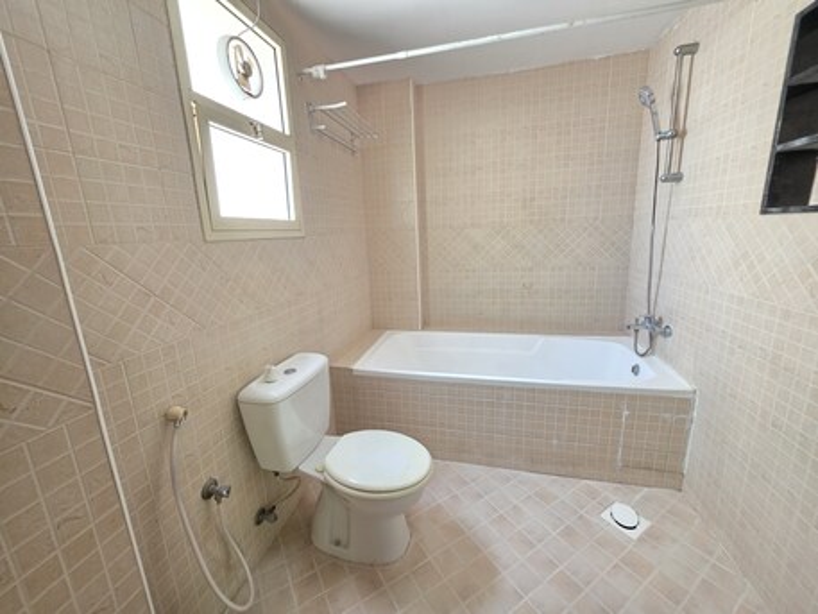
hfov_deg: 106.2
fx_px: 307
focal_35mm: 13
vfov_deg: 89.9
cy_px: 307
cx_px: 409
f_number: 1.9
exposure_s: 1/50
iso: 250
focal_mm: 2.2
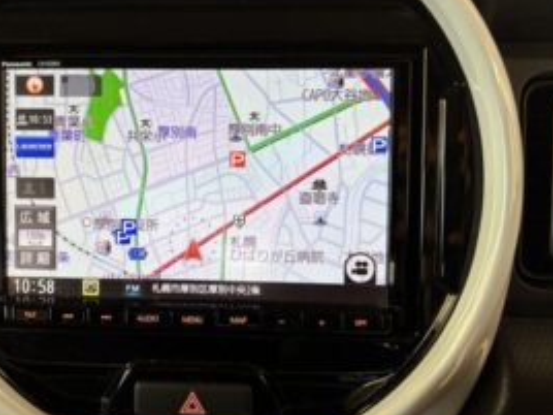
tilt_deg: -24.4
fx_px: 543
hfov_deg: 53.5
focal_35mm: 34
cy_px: 185
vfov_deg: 41.7
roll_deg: +2.1
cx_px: 215
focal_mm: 5.96
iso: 125
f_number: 1.6
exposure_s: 1/76
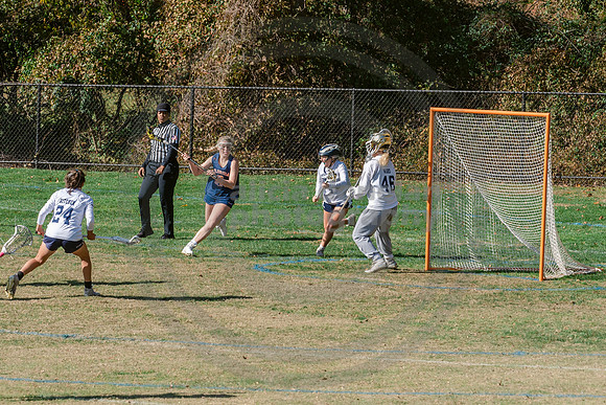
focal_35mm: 240
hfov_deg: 8.6
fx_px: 4034
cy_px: 169
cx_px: 253
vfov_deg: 5.7
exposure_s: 1/800
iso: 250
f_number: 7.1
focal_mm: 130
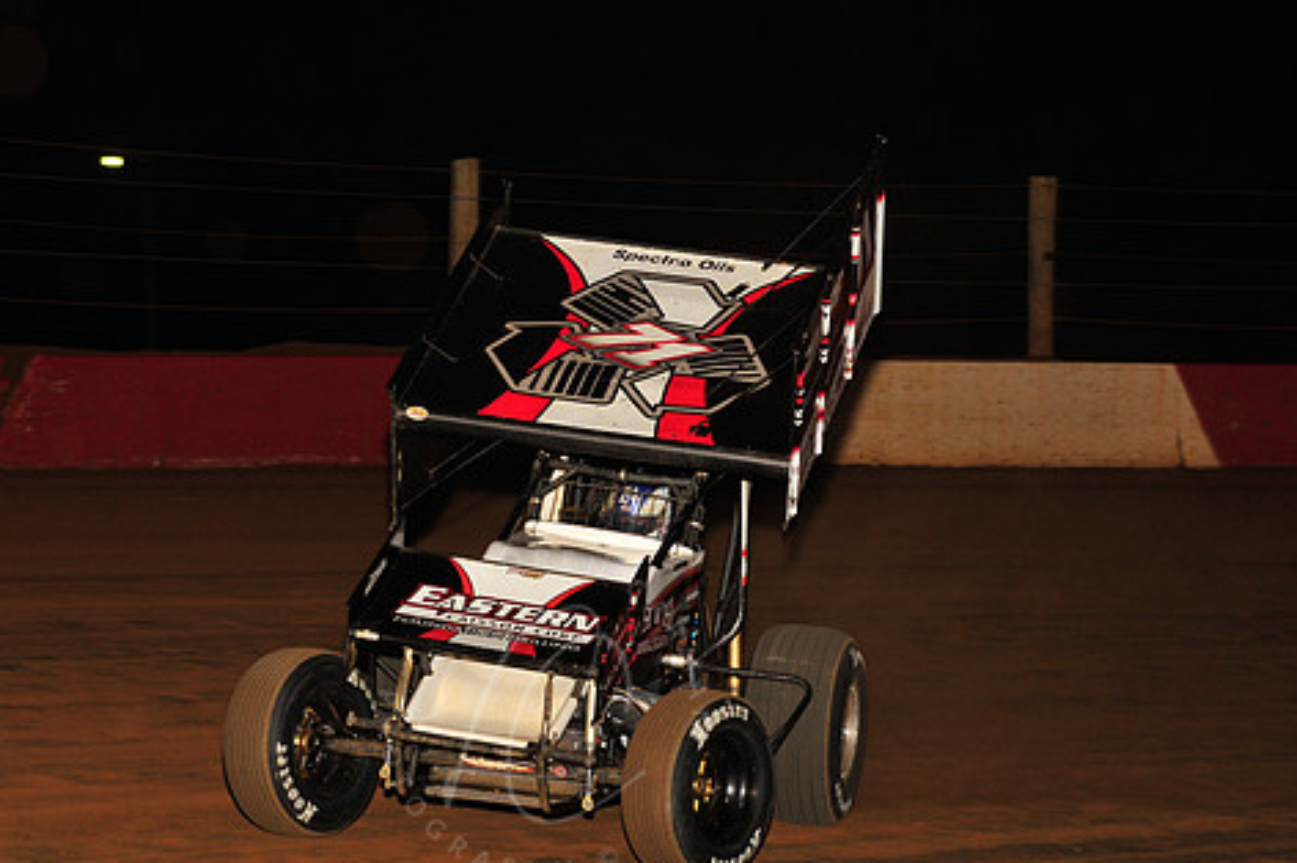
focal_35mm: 129
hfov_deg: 15.9
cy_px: 462
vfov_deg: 10.6
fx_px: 4644
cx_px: 541
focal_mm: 105
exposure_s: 1/320
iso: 1000
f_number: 7.1
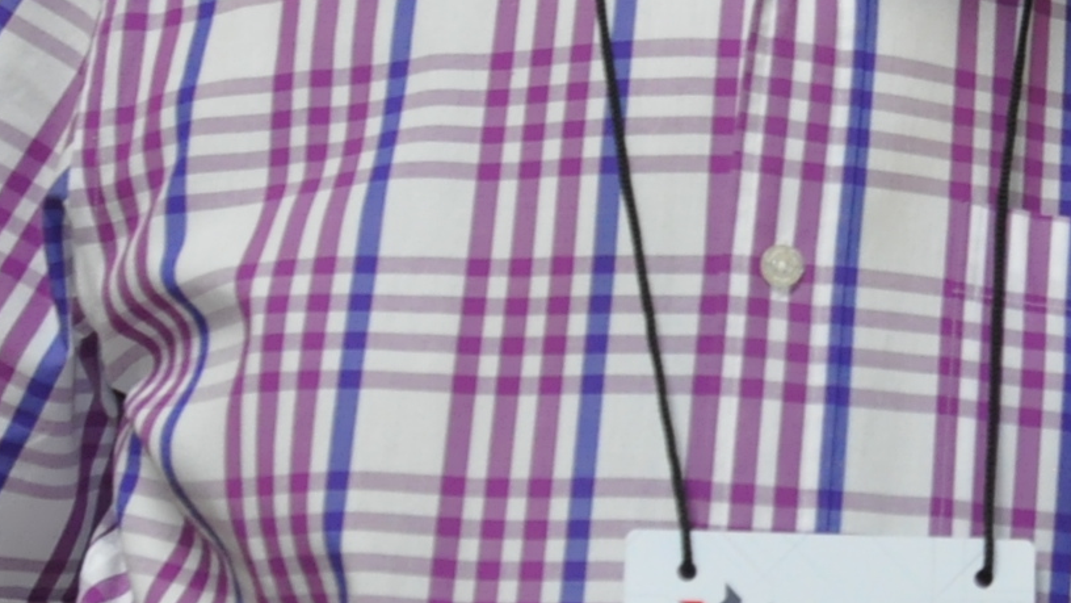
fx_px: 3862
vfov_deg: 8.8
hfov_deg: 14.8
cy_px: -189
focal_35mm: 136
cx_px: 1567
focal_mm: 22
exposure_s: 1/60
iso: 1000
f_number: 4.5
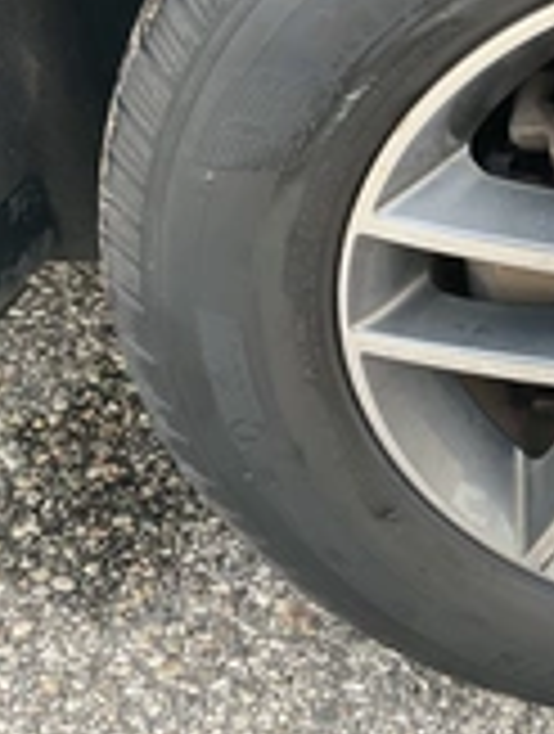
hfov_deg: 19.3
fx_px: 1509
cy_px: 158
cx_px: 712
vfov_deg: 26.9
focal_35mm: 71
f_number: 1.8
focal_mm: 3
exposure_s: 1/122
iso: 50
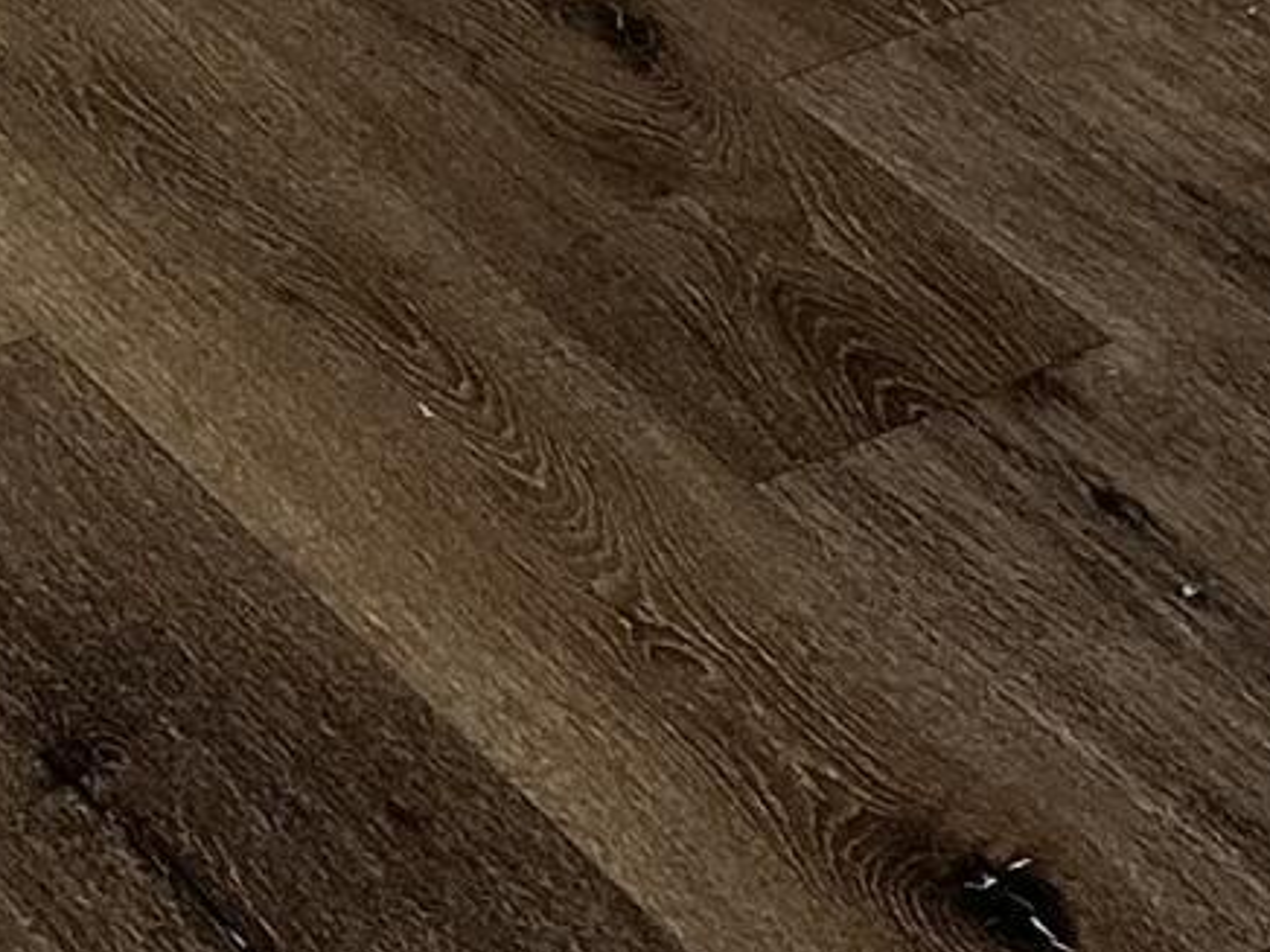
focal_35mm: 165
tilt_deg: -9.0
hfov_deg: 12.0
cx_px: 743
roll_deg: +0.3
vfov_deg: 7.7
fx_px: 6054
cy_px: -1994
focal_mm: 6.86
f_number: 1.78
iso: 250
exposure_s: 1/60
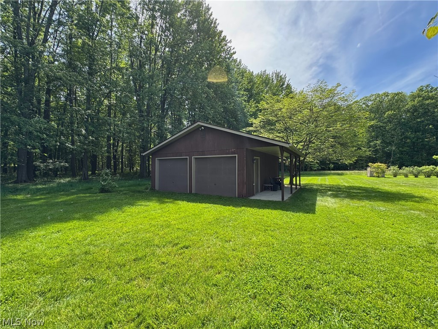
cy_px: 164
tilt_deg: +1.7
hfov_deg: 102.1
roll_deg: +0.9
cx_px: 219
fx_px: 177
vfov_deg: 85.7
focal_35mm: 14
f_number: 2.2
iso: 40
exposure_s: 1/331
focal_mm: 2.22
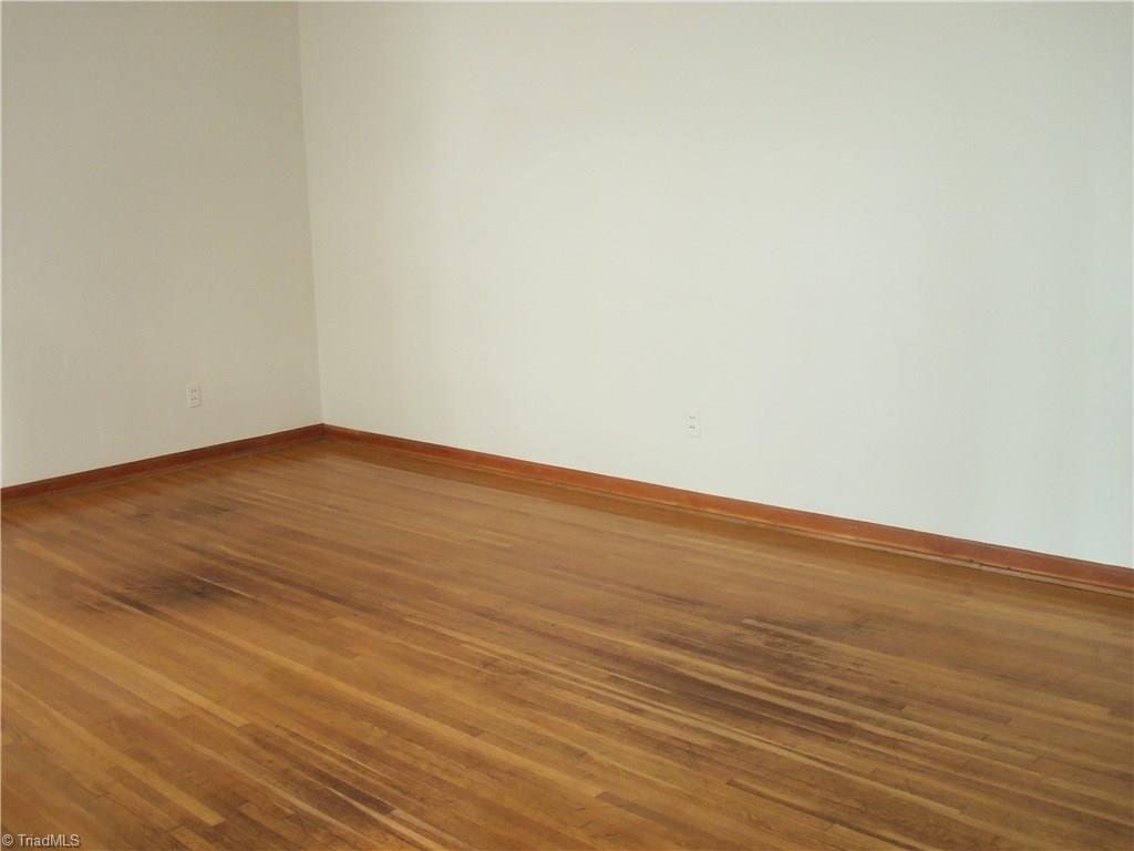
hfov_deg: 54.0
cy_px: 426
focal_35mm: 34
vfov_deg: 41.8
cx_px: 567
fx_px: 1114
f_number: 2.9
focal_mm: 5.7
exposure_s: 1/30
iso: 200
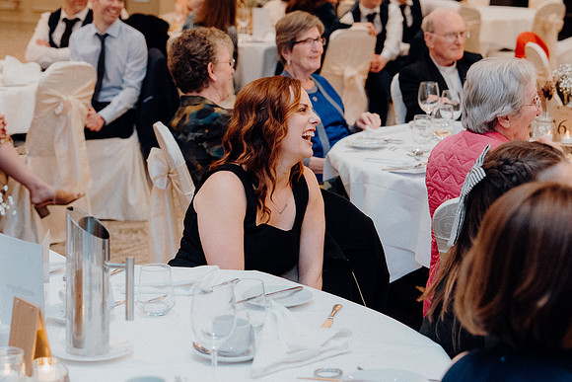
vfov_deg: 15.5
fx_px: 1398
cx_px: 286
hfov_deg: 23.1
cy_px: 191
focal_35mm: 88
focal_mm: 59
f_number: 3.5
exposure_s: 1/160
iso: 3200
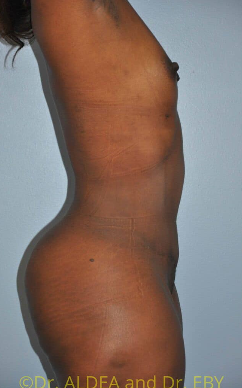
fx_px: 1457
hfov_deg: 9.5
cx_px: 121
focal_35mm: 138
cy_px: 194
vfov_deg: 15.1
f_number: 5.6
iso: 800
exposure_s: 1/60
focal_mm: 90
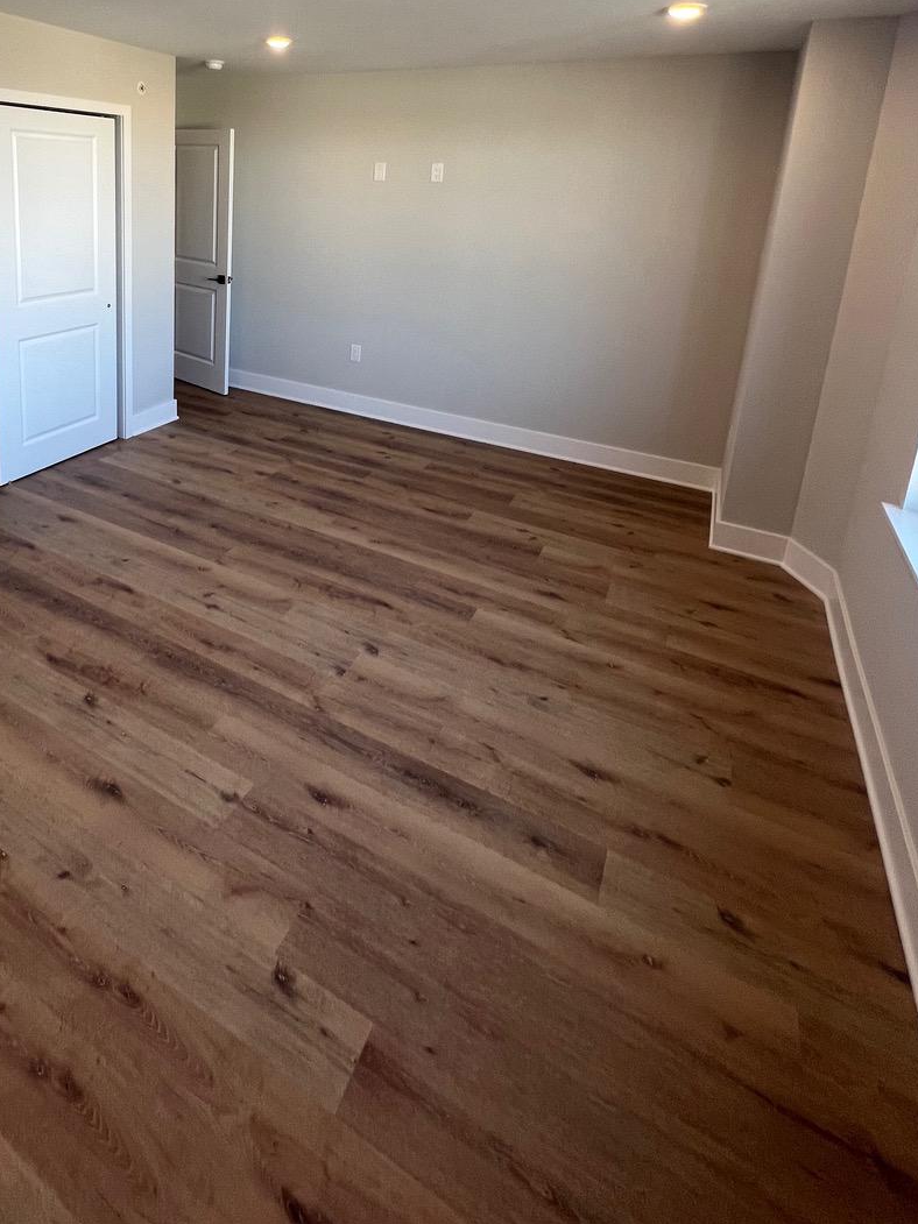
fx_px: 672
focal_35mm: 19
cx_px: 270
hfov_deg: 65.9
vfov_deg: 79.3
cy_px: 332
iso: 100
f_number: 1.8
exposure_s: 1/120
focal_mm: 1.57
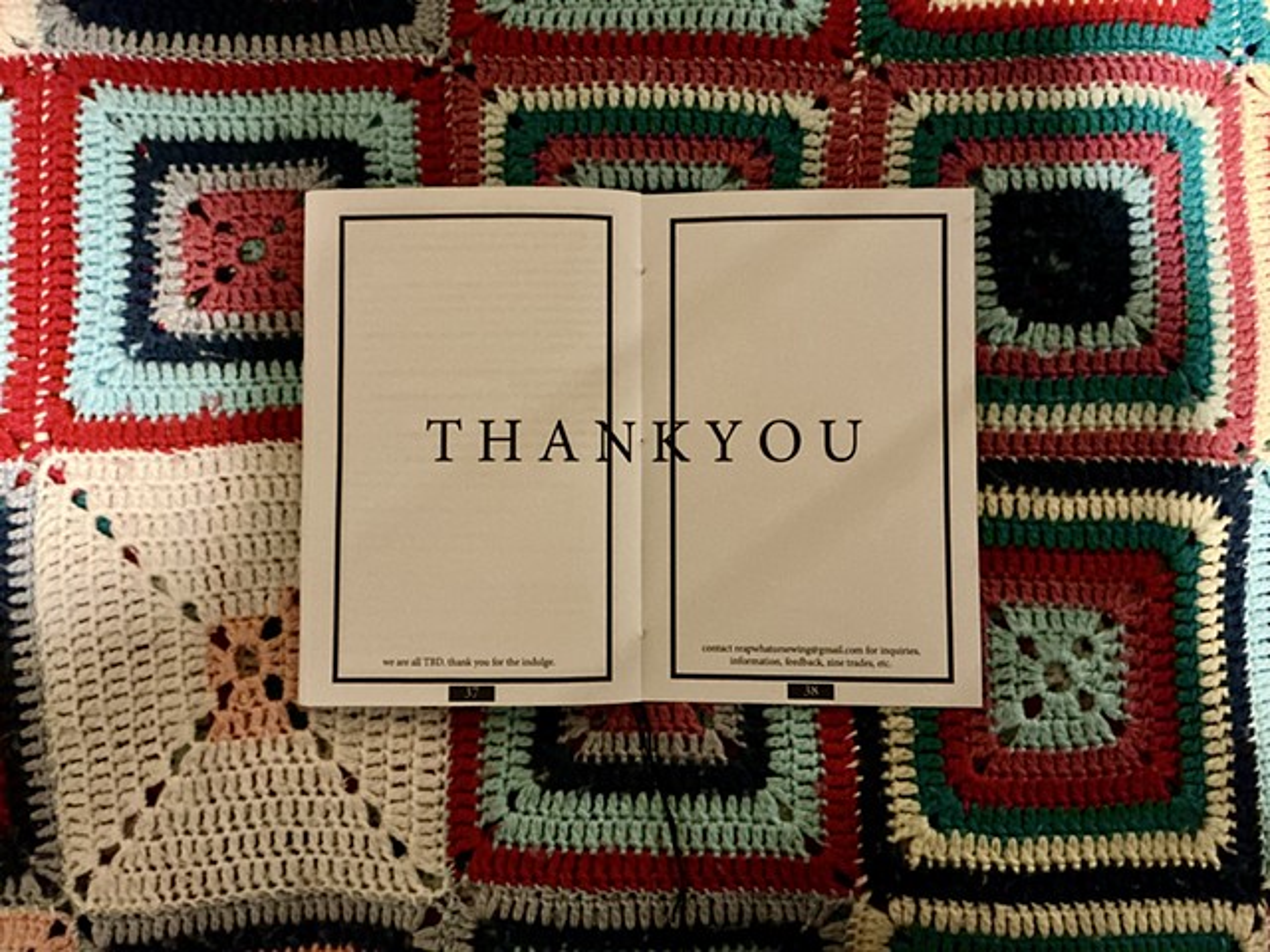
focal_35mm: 29
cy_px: 476
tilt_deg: -88.3
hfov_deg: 61.7
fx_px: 1064
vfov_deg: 48.2
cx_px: 635
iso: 500
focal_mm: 3
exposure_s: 1/15
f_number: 1.8
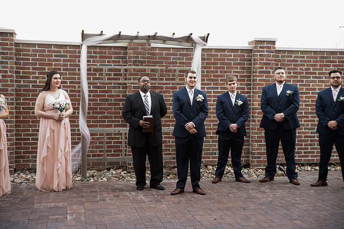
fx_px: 526
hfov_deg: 36.2
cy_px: 114
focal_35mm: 55
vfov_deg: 24.6
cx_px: 172
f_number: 2.8
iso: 500
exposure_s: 1/200
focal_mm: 55
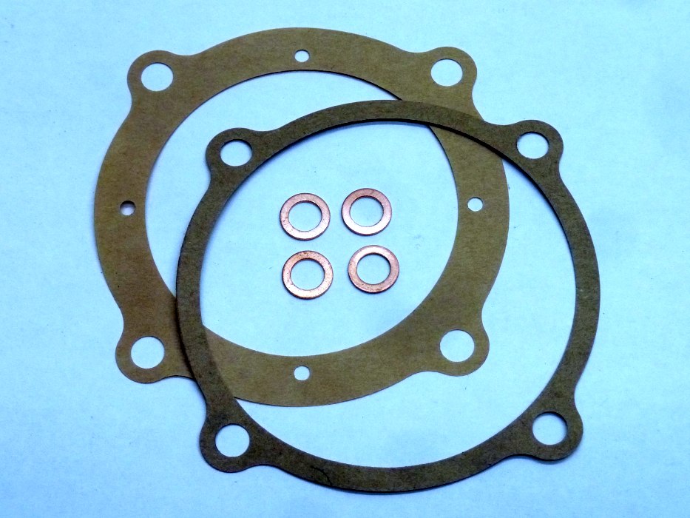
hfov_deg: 29.0
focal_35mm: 67
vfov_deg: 21.9
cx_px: 345
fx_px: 1336
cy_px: 259
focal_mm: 11
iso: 400
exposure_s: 1/40
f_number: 4.1
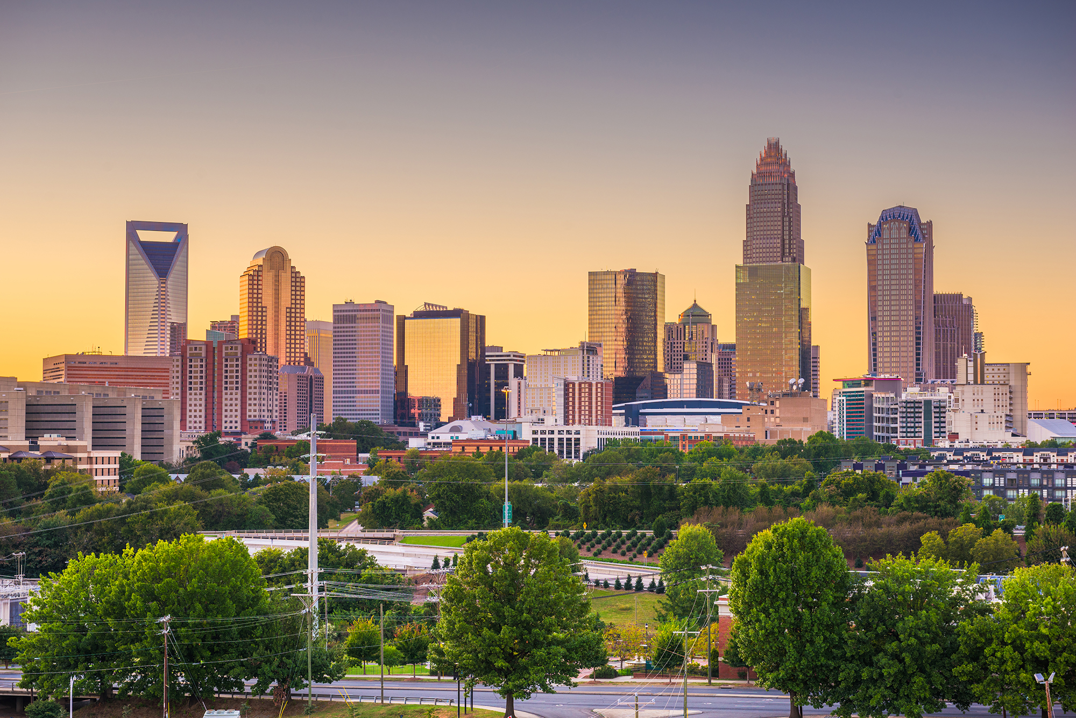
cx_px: 538
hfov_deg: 32.4
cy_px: 359
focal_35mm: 62
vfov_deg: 21.9
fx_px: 1854
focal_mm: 62
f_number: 8
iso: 64
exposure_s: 120
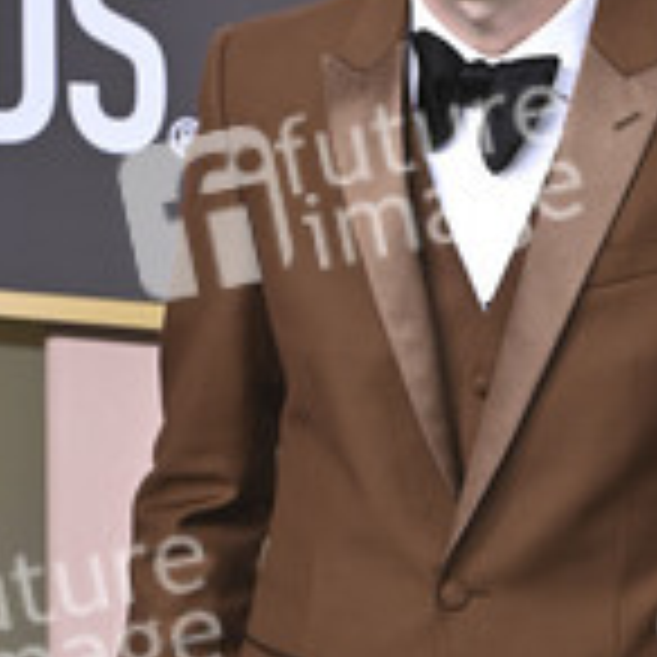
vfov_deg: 6.8
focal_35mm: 256
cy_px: 418
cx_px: 482
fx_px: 5497
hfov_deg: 6.8
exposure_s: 1/640
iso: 800
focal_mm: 110
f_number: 8
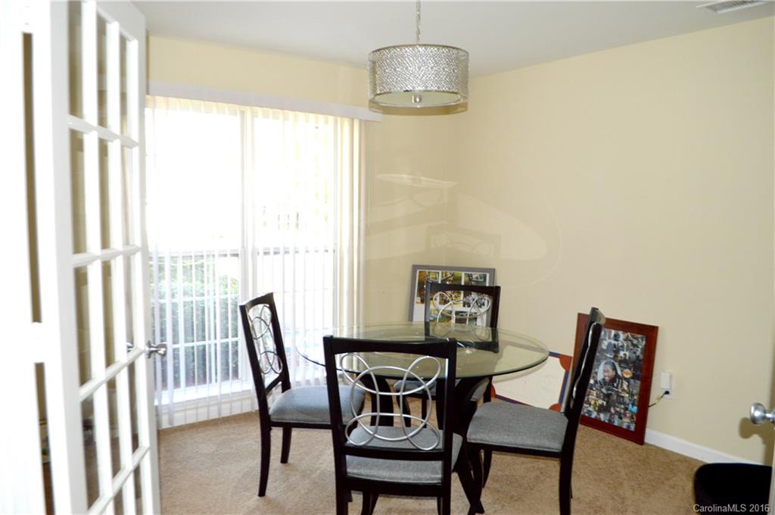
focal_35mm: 27
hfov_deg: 67.4
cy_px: 258
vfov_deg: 47.8
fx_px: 581
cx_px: 388
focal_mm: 18
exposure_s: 1/125
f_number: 4
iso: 360
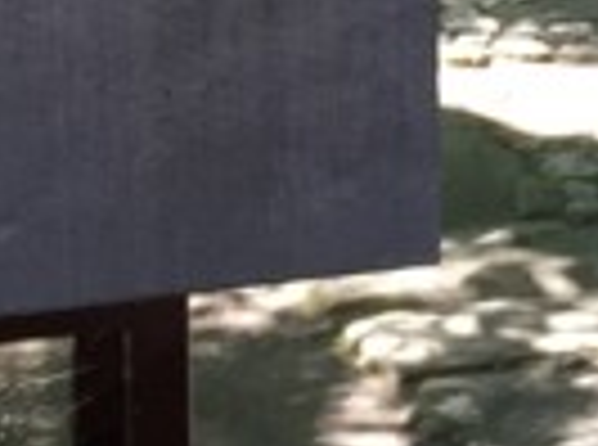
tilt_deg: -0.1
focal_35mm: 224
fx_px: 3859
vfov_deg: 6.0
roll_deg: +0.3
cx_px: 746
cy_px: -955
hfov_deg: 8.7
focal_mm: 4.15
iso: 50
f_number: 2.2
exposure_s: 1/120
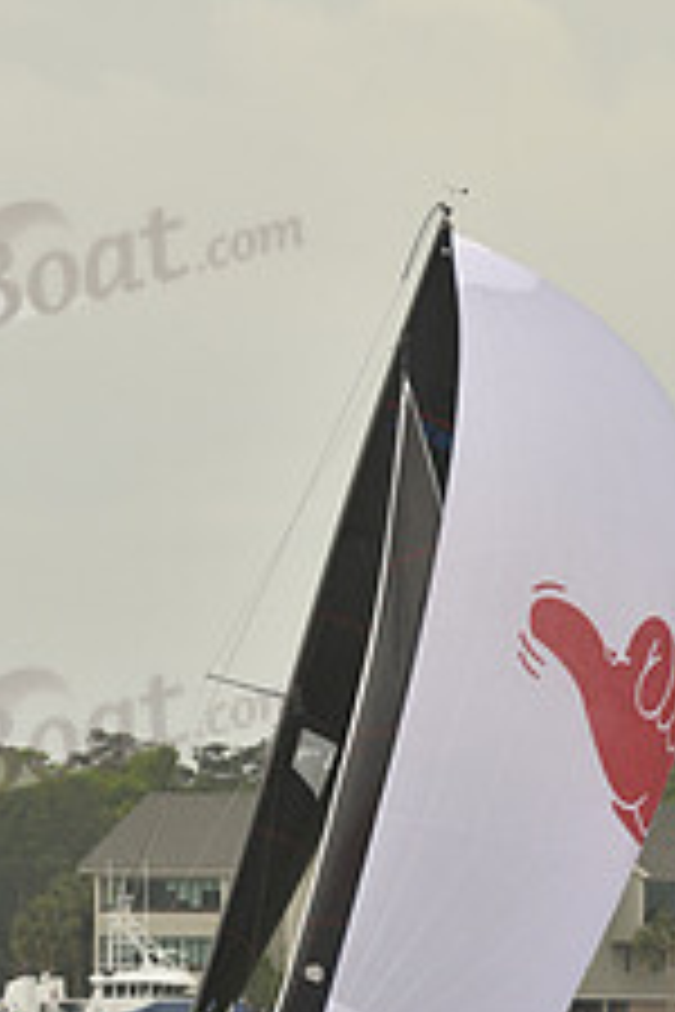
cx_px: 538
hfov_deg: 1.9
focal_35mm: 721
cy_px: 468
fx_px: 20277
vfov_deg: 2.9
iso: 400
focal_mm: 280
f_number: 6.3
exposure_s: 1/1000
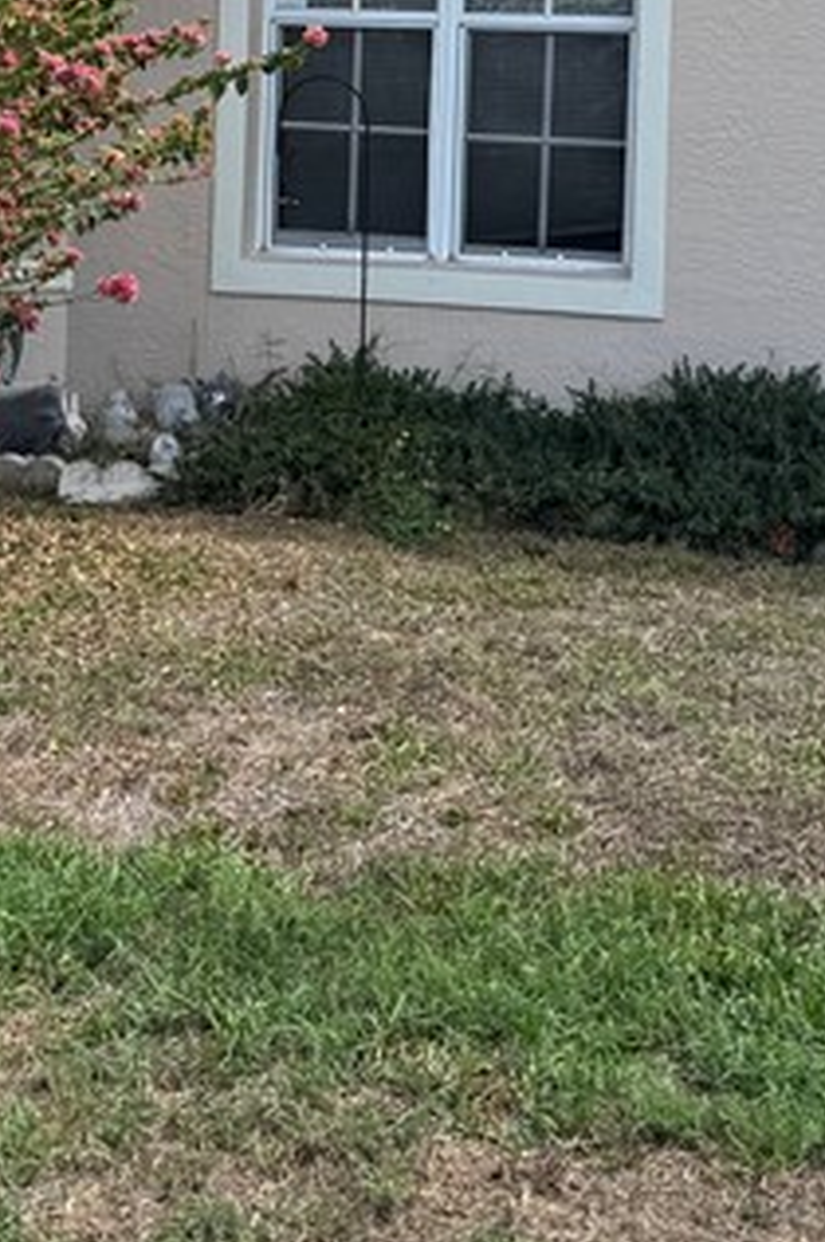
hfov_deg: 16.8
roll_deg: -1.6
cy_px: 114
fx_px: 2790
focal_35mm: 81
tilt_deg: -1.4
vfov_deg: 24.3
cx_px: 365
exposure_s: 1/2833
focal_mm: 6.76
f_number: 1.78
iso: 80
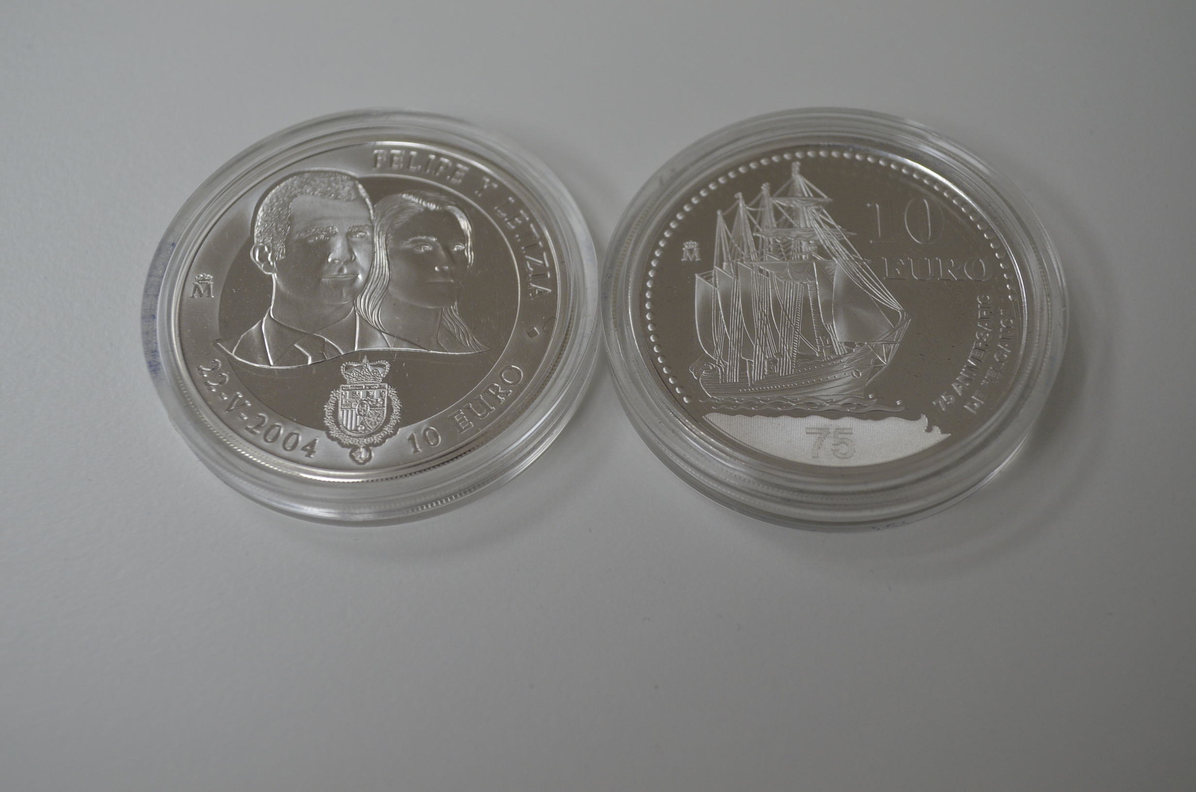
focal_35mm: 48
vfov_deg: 28.0
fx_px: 1591
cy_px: 396
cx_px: 598
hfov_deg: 41.2
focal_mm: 32
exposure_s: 1/100
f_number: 5
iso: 400
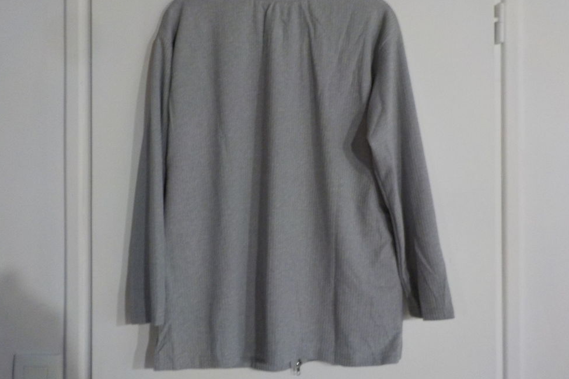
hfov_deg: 58.7
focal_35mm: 32
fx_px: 506
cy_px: 169
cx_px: 287
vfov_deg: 41.1
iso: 400
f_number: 3.3
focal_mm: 4.1
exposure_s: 1/8
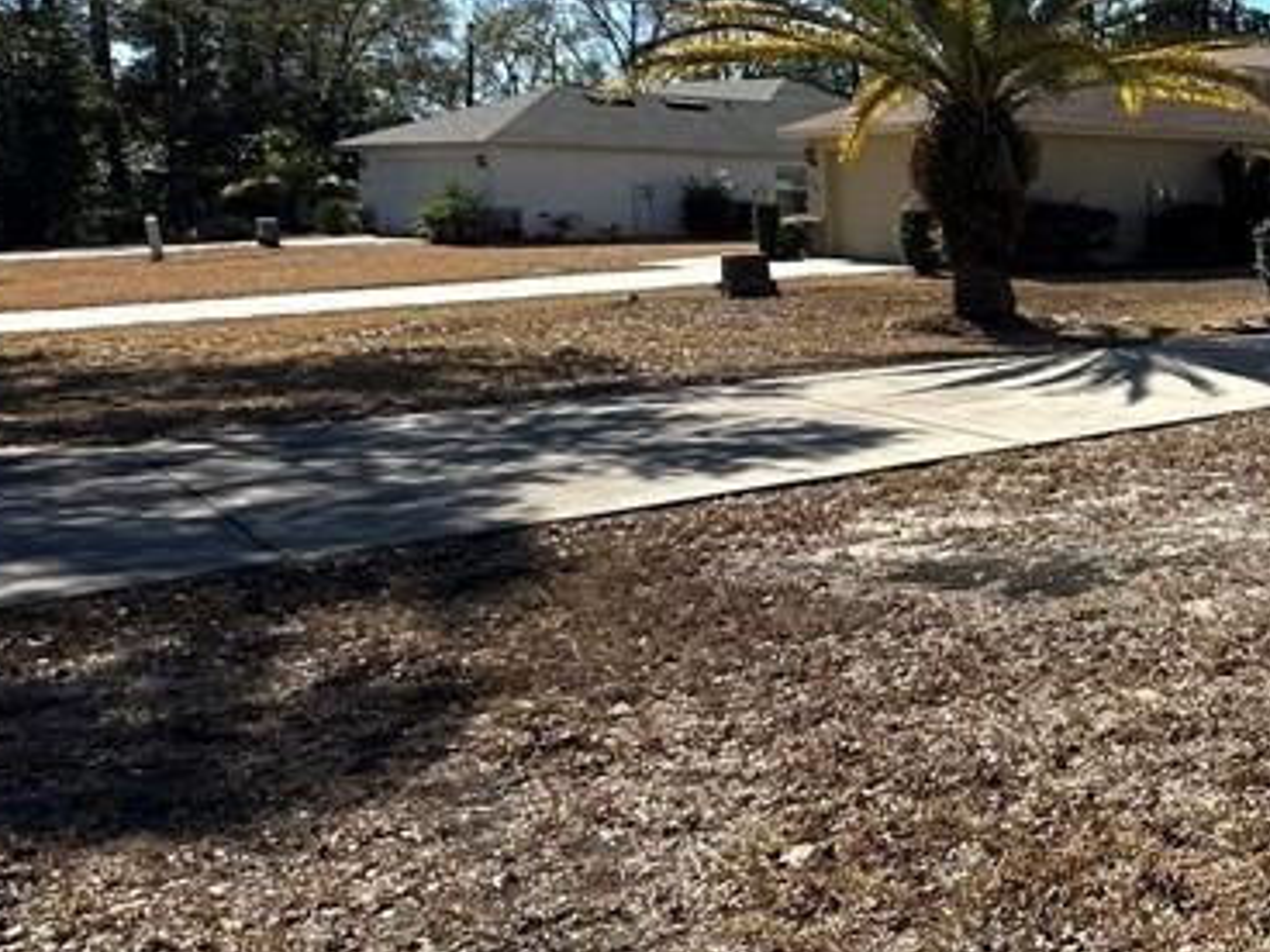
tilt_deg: -3.9
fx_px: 1431
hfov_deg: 34.0
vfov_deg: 36.4
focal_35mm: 39
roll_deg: -1.1
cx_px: 1660
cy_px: 300
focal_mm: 2.22
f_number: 2.2
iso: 40
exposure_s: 1/1366
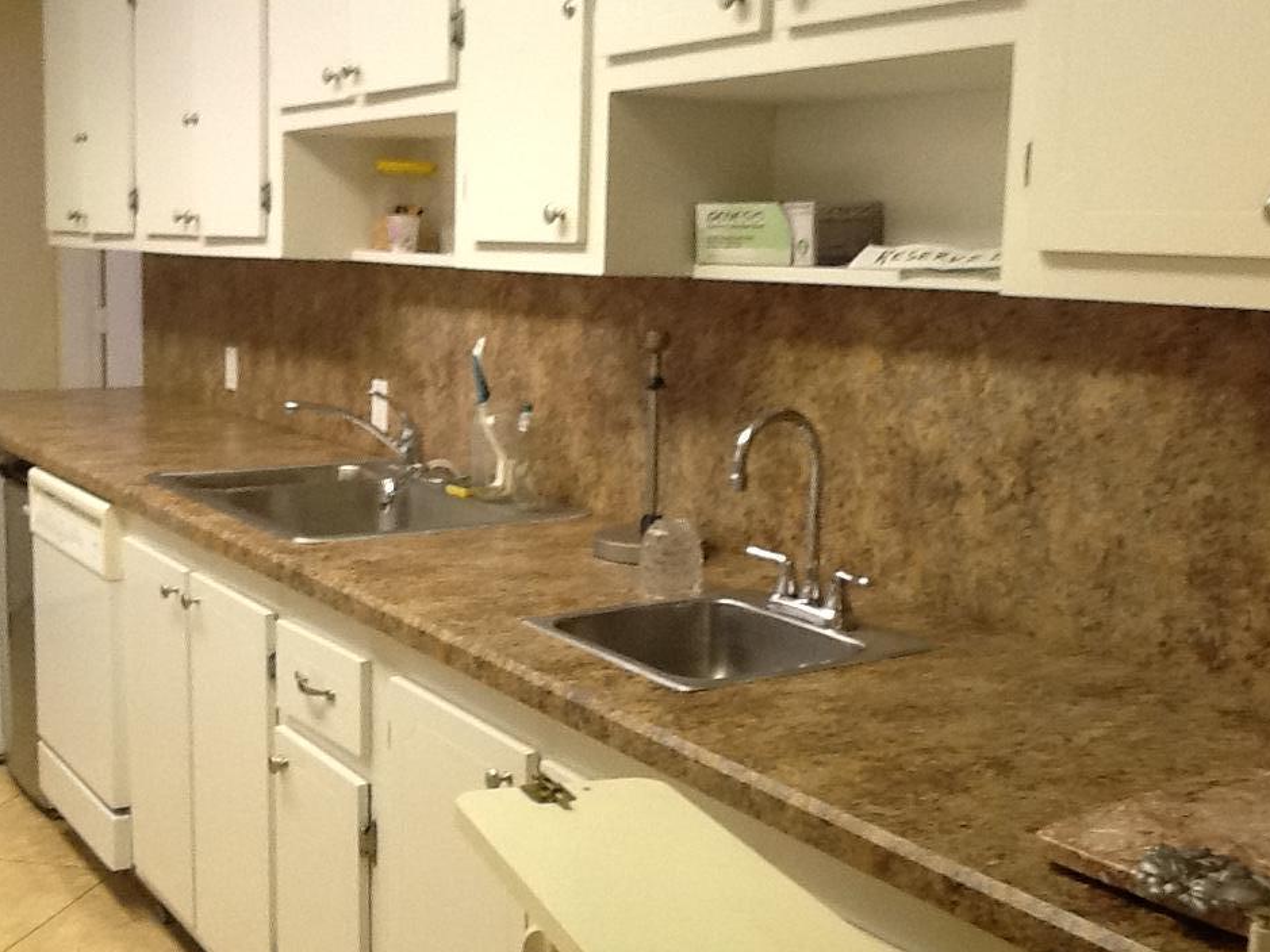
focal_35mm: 45
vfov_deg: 32.2
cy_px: 476
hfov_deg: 42.1
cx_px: 646
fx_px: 1651
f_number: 2.4
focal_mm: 2.03
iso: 100
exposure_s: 1/30
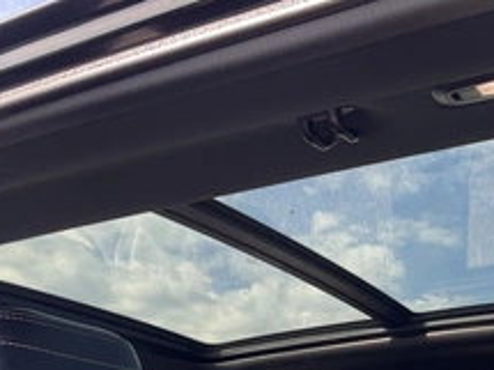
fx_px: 770
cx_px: 358
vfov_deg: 26.7
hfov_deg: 34.9
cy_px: 271
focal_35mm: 54
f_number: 1.8
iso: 20
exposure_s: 1/186
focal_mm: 3
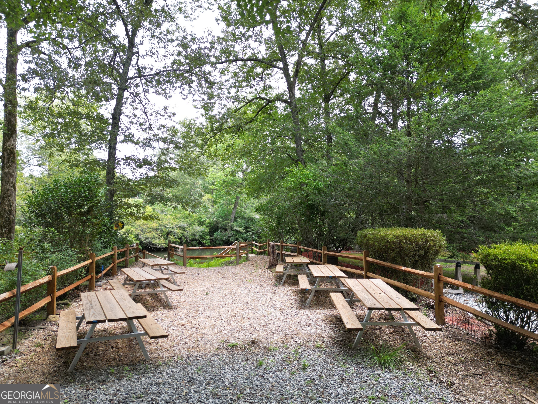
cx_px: 269
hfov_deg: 71.6
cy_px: 202
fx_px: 373
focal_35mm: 24
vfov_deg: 56.8
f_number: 1.7
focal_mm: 6.72
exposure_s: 1/15
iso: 500
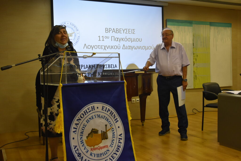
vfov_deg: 33.1
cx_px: 120
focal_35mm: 40
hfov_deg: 47.9
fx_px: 271
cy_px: 80
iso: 1600
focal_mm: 27
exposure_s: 1/160
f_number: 6.3
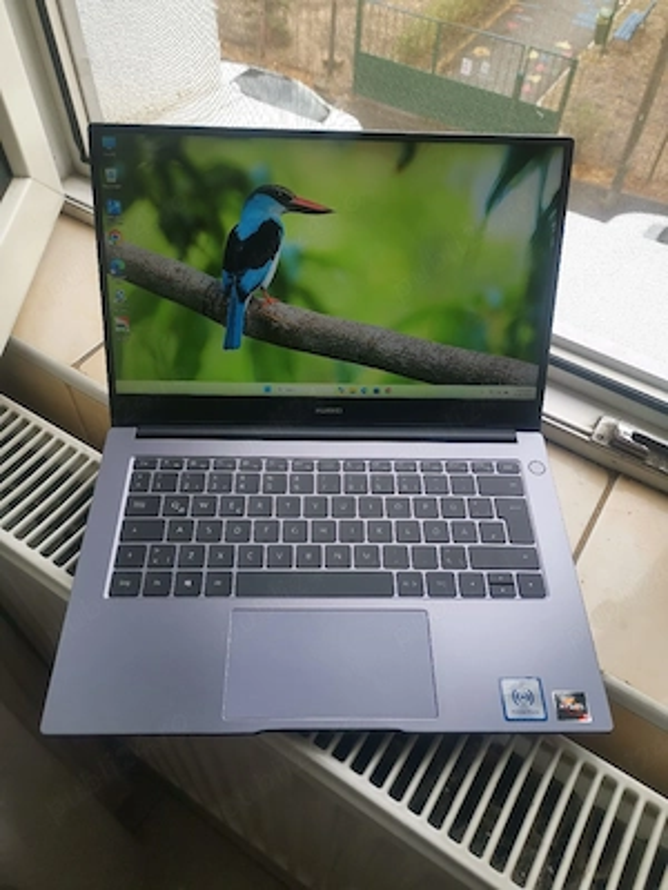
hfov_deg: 51.4
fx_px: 695
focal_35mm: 27
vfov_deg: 65.3
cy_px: 445
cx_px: 334
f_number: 1.8
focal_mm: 5.58
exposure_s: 1/104
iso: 50
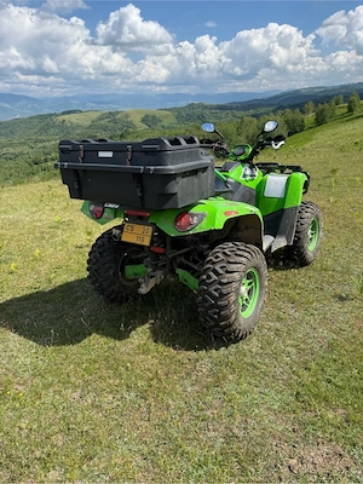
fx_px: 336
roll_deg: +2.2
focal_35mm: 24
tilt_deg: -21.7
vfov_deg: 71.6
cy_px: 242
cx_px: 182
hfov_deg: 56.8
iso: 80
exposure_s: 1/3584
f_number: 1.78
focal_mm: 6.76
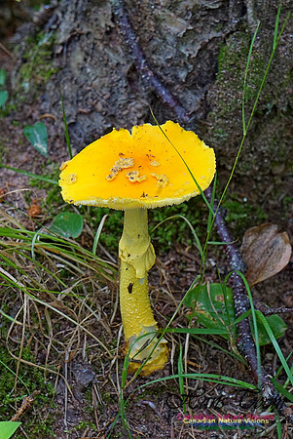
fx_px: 3836
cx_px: 146
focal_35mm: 315
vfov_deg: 6.5
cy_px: 220
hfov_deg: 4.4
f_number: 13
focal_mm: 210
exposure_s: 1/30
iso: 1000
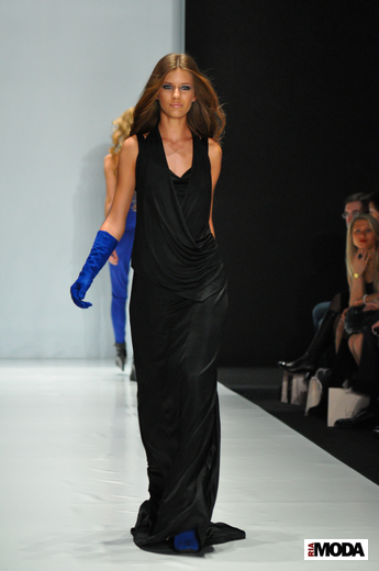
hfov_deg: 7.3
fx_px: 2971
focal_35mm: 188
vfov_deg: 11.0
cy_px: 286
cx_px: 190
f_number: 4
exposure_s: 1/320
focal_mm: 125
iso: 2000
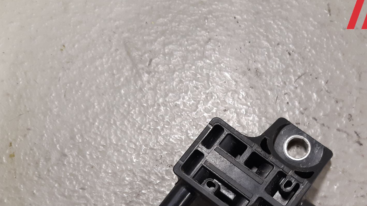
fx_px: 399
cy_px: 184
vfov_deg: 28.0
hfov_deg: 48.7
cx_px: 240
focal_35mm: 41
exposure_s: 1/50
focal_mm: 3.93
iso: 160
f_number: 1.7
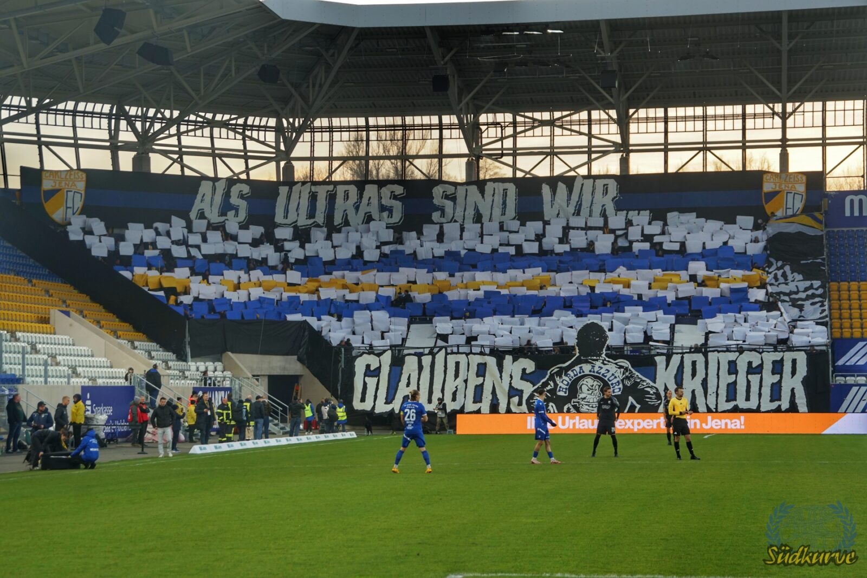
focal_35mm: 100
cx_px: 434
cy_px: 289
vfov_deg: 13.6
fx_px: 2420
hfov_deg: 20.3
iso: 500
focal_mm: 67
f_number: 5.6
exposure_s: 1/160
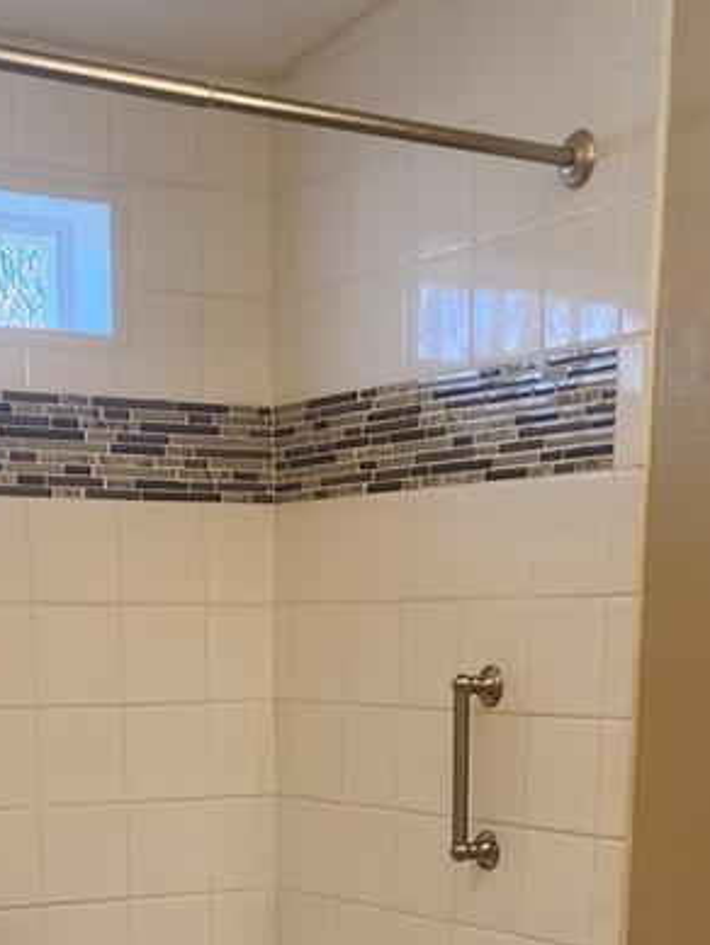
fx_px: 1941
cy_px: 1086
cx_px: 248
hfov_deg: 20.7
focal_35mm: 71
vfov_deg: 25.1
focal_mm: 6.4
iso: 100
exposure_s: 1/120
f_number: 1.8
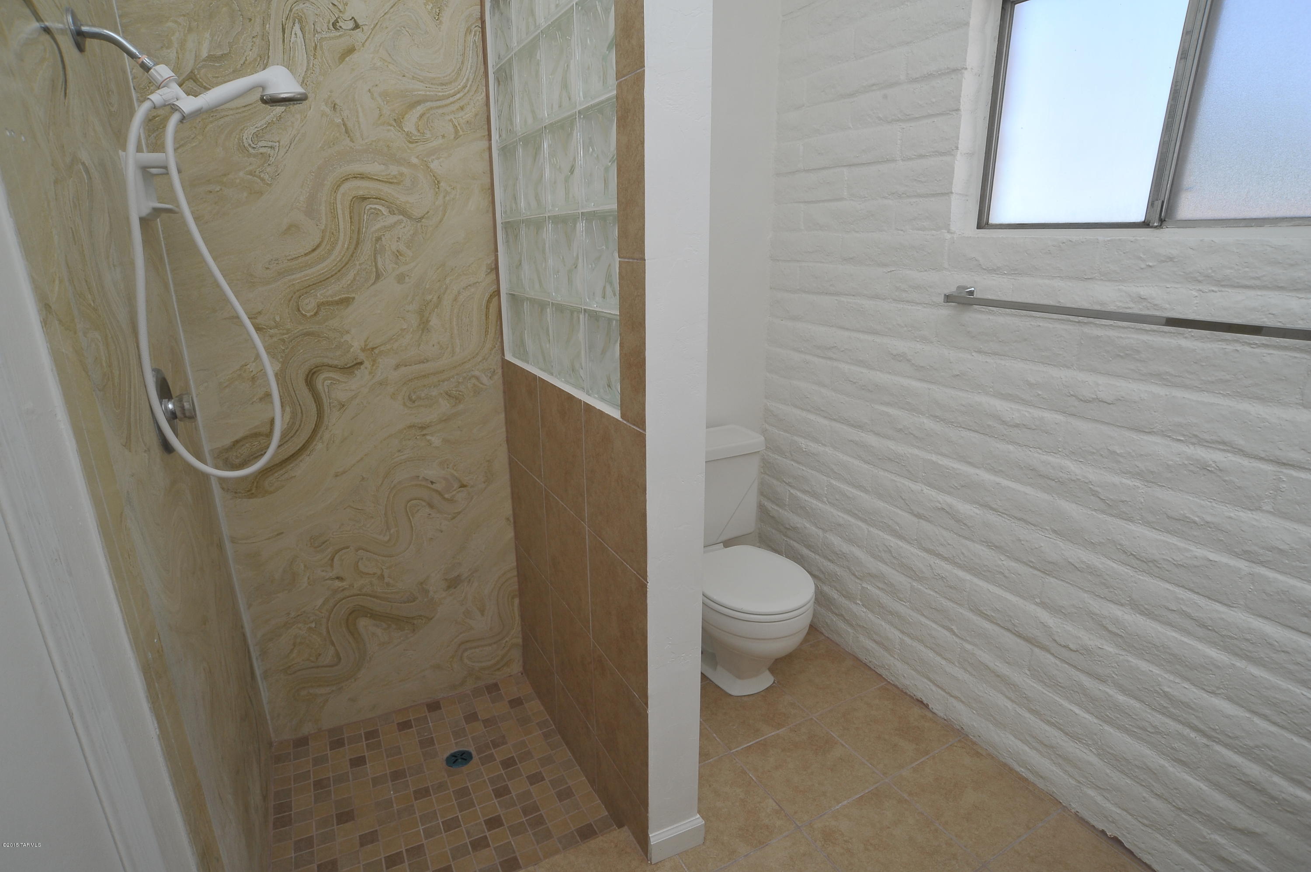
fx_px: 655
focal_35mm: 18
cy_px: 436
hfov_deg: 90.0
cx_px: 656
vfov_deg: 67.3
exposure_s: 1/80
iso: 640
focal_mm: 18
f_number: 16
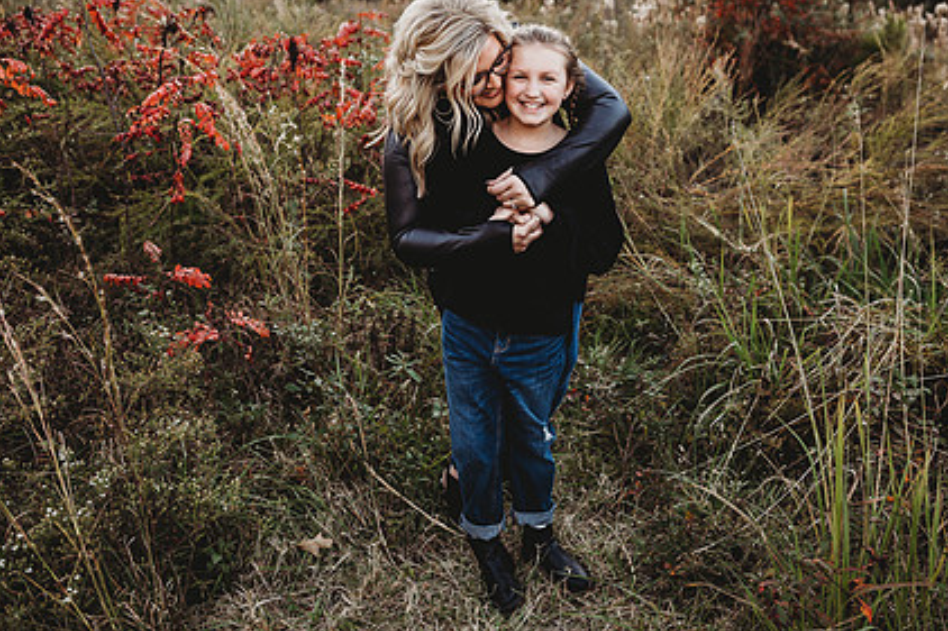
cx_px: 496
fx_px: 869
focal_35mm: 33
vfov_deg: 39.7
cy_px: 246
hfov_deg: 57.2
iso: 100
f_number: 2.5
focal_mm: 24
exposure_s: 1/125
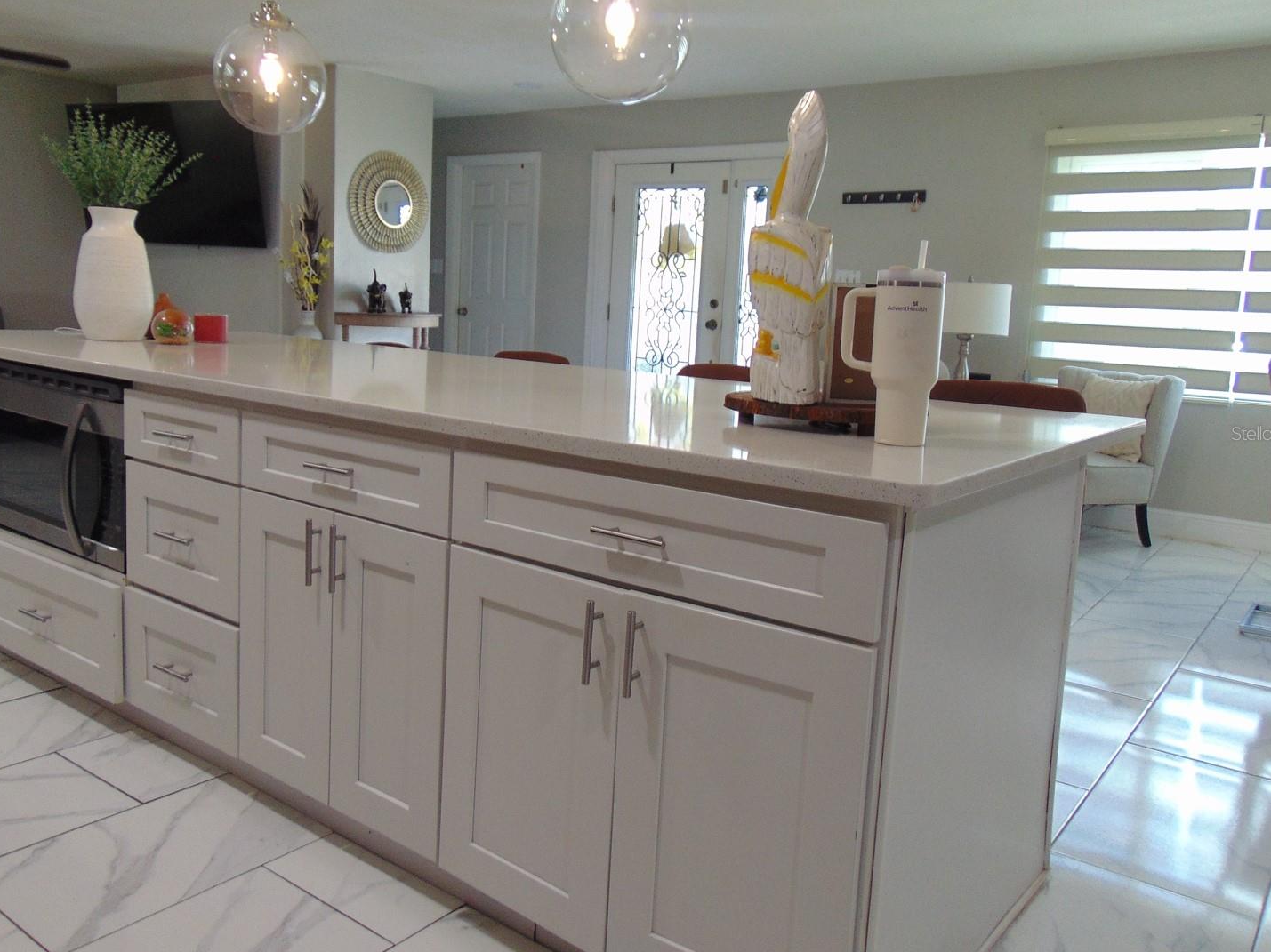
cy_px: 433
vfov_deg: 49.7
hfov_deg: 63.4
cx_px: 604
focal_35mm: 28
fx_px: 1028
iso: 100
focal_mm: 4.5
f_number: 3
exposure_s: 1/30
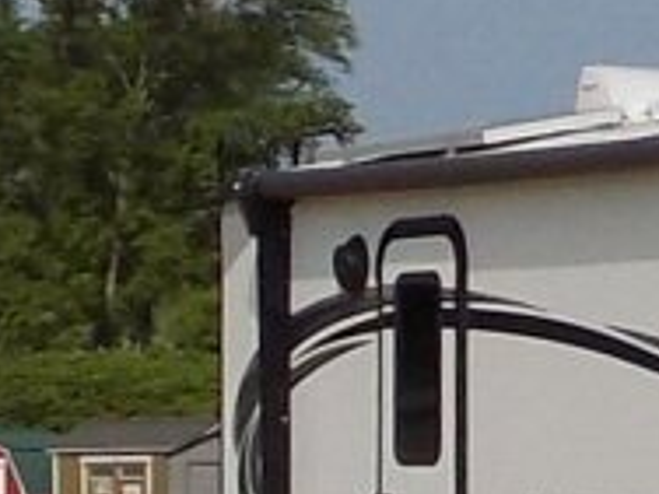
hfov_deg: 16.3
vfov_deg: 14.6
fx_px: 1866
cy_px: 578
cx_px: 1248
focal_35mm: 98
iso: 80
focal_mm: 4
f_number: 9.9
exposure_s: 1/250
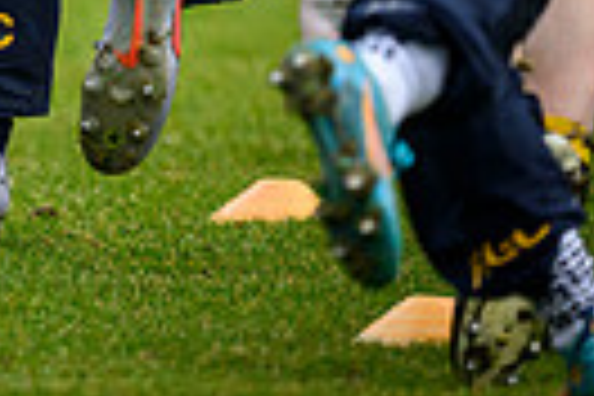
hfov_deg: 1.2
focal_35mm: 1763
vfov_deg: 0.8
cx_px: -608
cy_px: -268
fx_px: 29087
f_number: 3.5
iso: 2000
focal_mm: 400
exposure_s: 1/2000
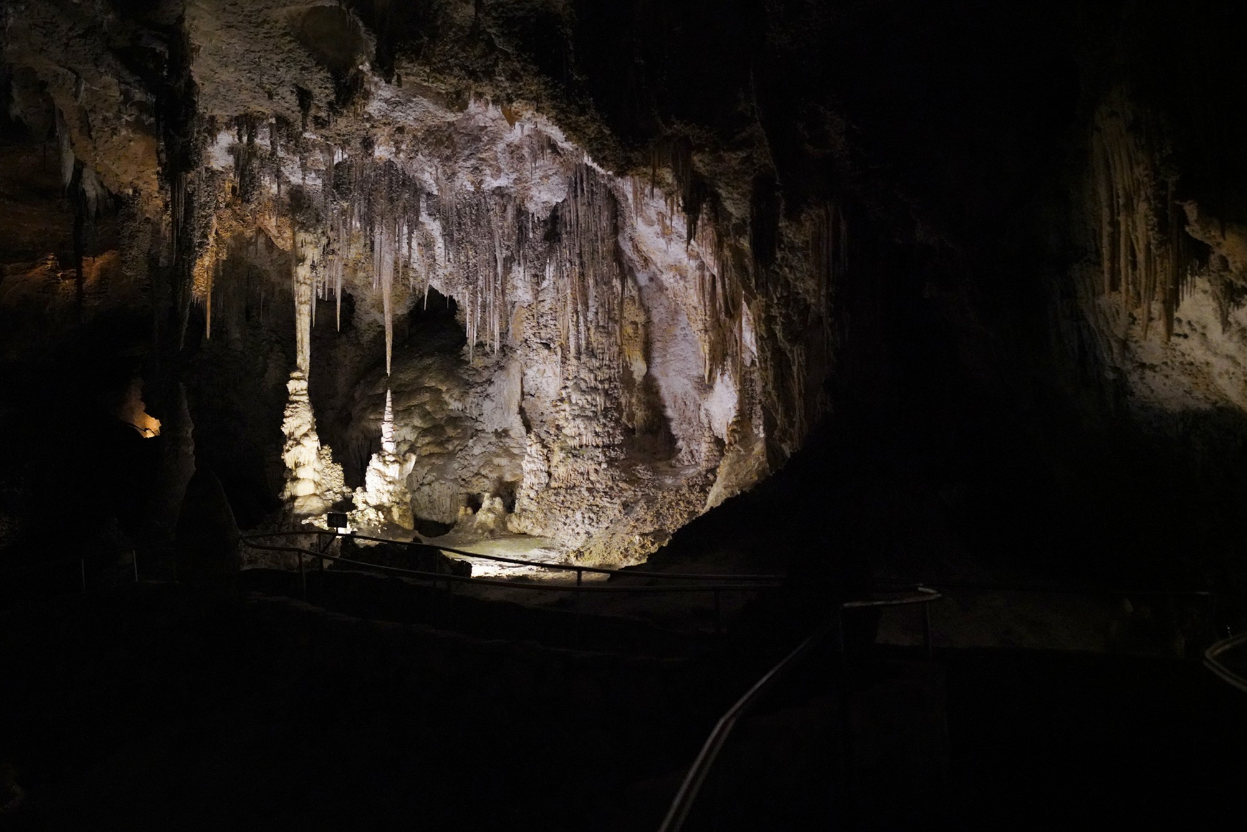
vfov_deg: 31.9
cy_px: 416
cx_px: 624
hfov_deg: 46.4
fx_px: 1455
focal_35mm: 42
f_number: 5.6
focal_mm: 42
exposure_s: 1/80
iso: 12800
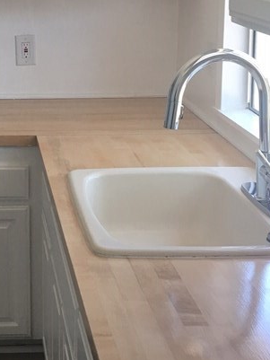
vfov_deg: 26.1
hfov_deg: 19.1
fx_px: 769
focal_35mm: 74
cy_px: 100
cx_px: -22
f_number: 2.2
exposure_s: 1/40
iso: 25
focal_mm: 4.15
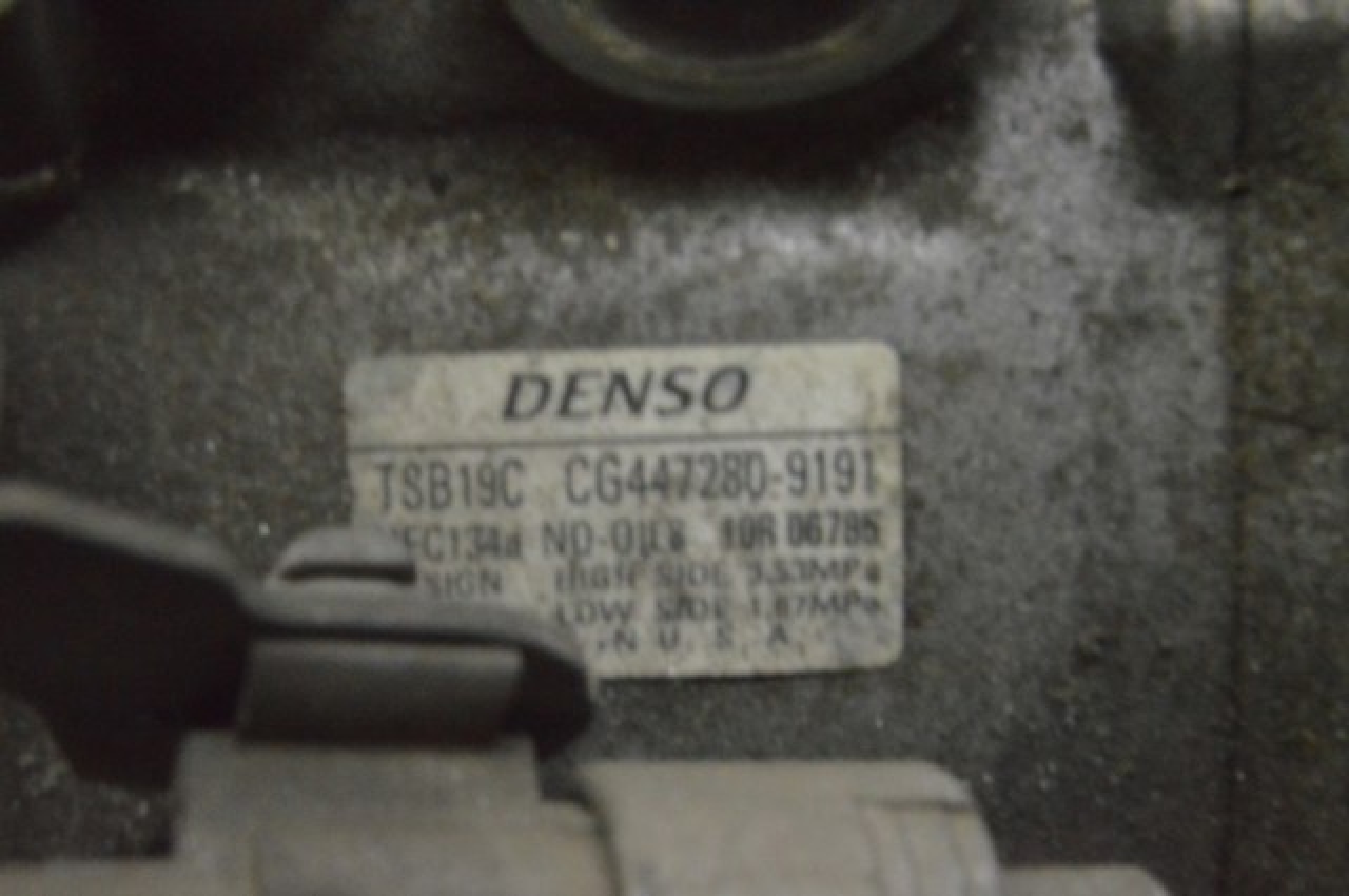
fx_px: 3088
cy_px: 448
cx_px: 674
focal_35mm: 82
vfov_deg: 16.5
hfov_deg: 24.6
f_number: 20
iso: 6400
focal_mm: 55
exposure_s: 1/15
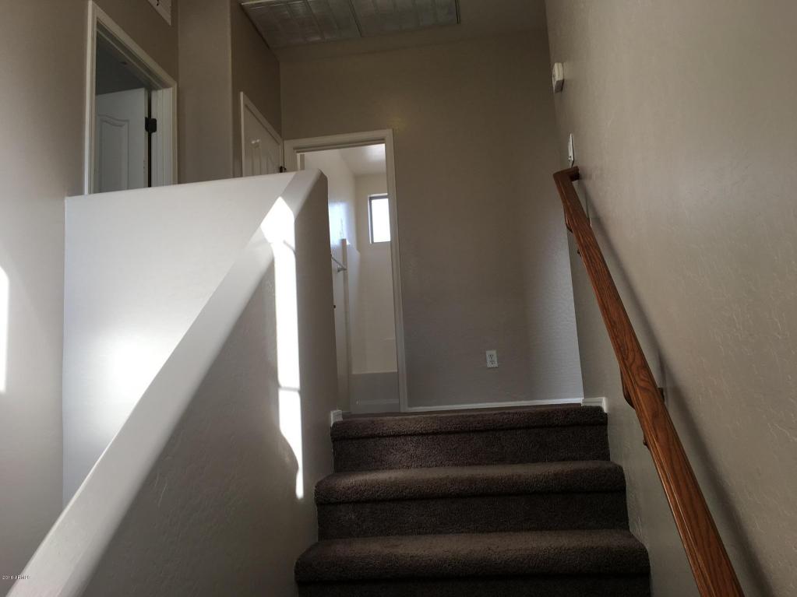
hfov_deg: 61.7
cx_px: 398
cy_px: 298
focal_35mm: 29
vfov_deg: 48.2
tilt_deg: +10.6
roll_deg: +2.6
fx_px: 668
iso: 25
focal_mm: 4.15
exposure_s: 1/120
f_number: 2.2
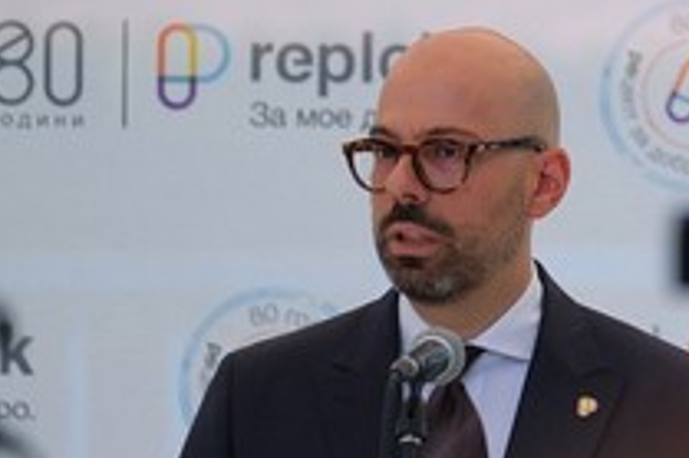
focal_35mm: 634
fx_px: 12124
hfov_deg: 3.3
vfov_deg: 2.2
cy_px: 418
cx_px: 765
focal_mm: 140
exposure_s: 1/1600
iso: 500
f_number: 2.8
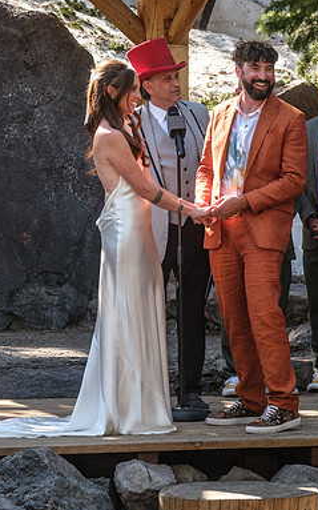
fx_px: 2402
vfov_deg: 12.1
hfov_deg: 7.6
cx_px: 208
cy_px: 255
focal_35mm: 173
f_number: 5.6
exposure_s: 1/170
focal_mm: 74.4
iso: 400
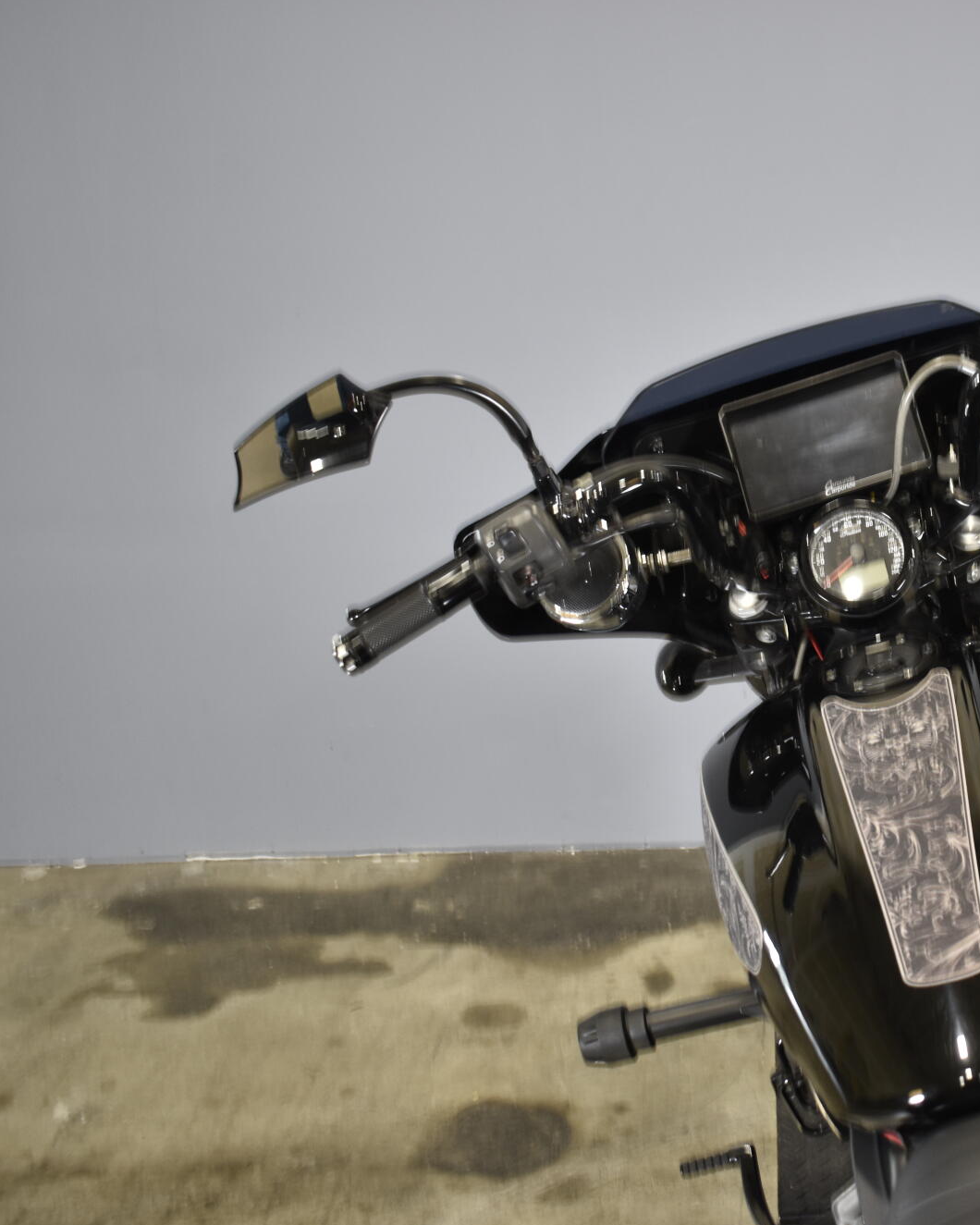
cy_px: 612
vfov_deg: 36.7
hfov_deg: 28.6
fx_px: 1849
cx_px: 879
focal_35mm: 51
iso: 400
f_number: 3.8
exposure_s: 1/20
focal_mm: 24
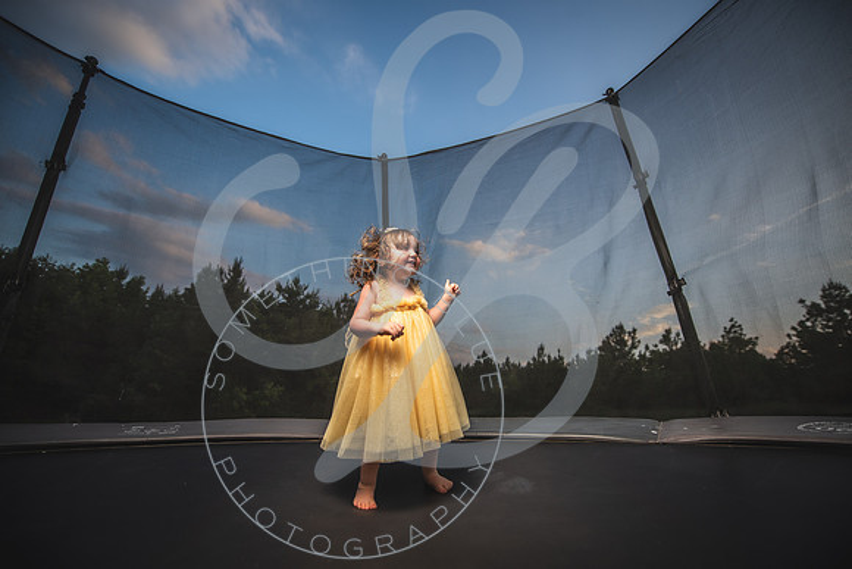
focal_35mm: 14
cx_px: 426
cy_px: 284
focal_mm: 14
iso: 100
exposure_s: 1/1000
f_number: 2.8
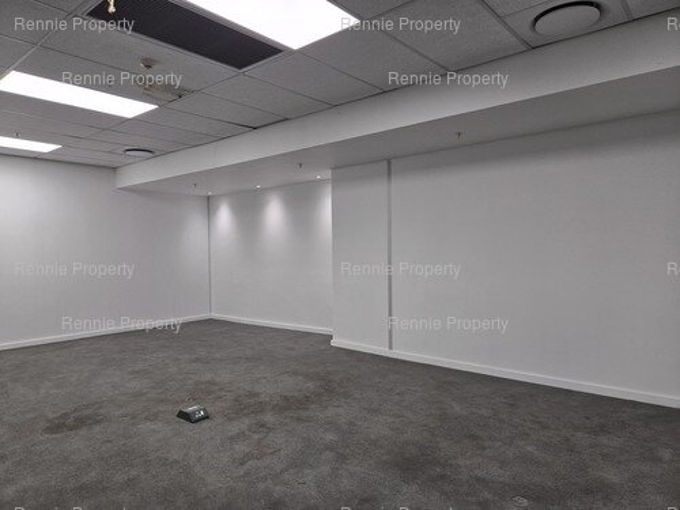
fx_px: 452
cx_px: 340
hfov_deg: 73.9
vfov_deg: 58.9
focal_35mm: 23
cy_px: 255
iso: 50
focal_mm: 5.4
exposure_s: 1/100
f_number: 1.8
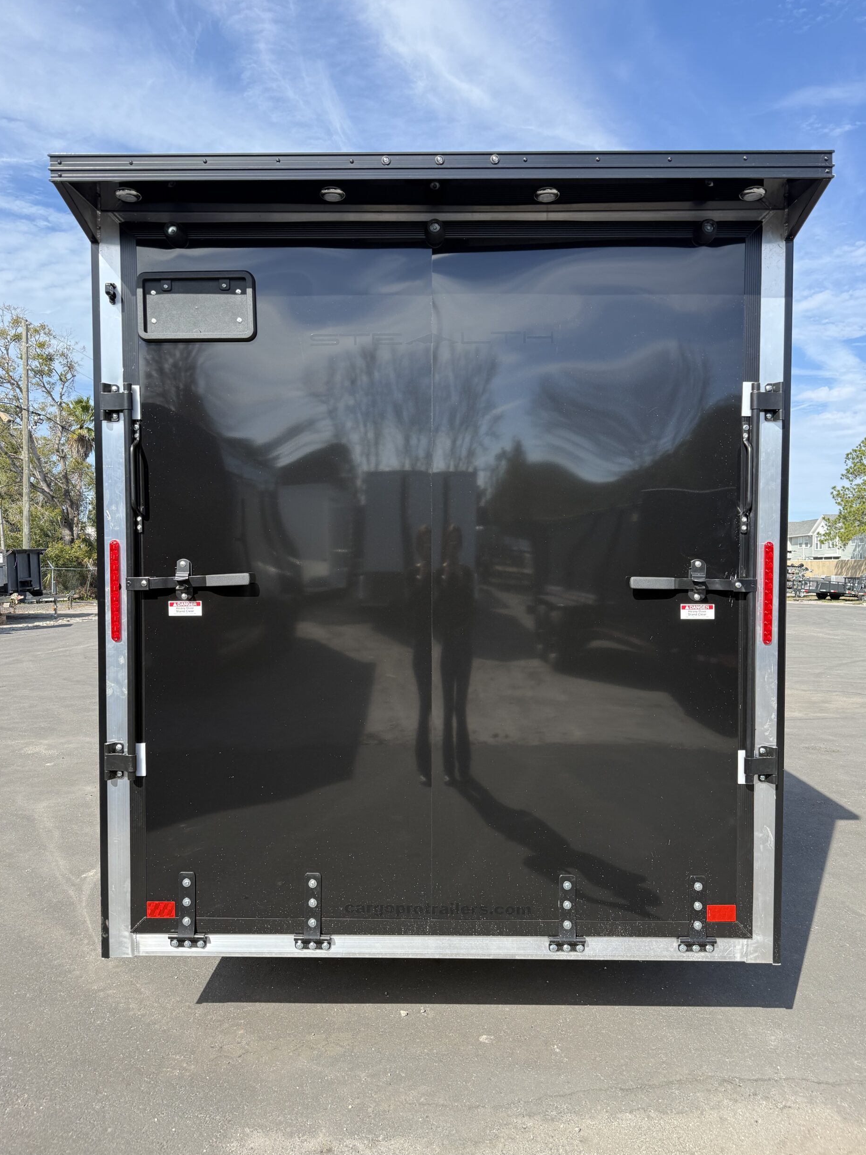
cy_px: 582
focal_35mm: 25
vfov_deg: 69.4
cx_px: 441
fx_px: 834
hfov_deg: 54.9
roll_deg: -1.2
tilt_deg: -0.9
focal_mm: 6.76
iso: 100
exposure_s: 1/2232
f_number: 1.78
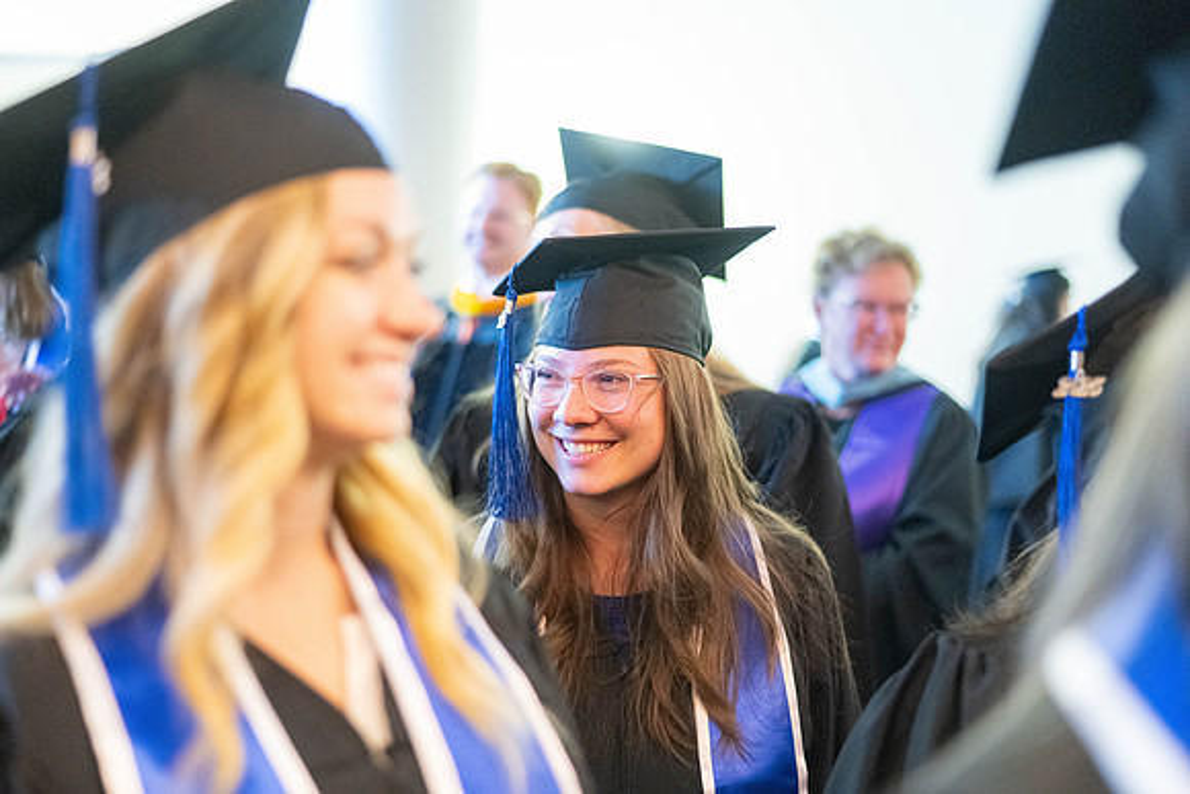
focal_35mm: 50
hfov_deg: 39.6
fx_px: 1653
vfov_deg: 27.0
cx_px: 595
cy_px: 397
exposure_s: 1/100
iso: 5000
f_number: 1.8
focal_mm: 50
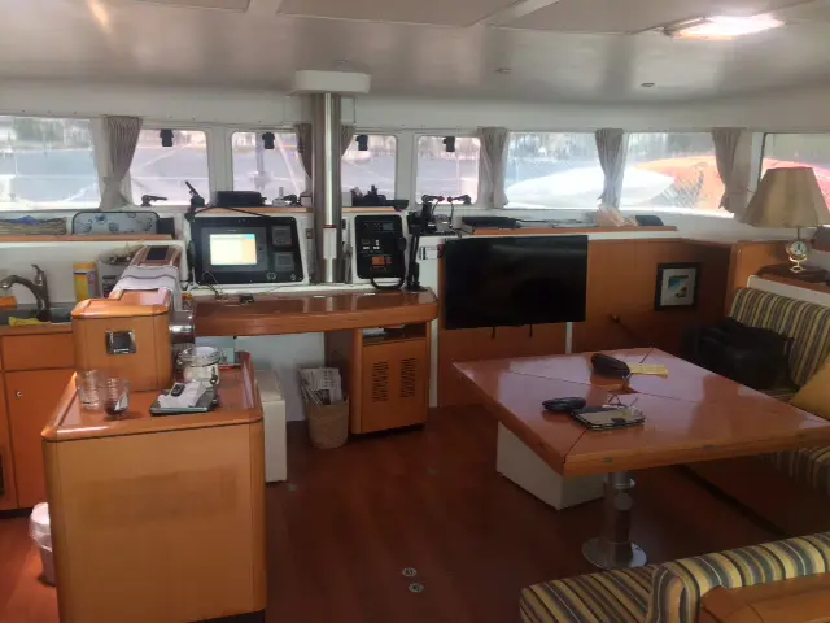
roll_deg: -2.1
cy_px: 312
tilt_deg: -15.4
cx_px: 415
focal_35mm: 29
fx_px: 695
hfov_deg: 61.7
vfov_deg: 48.2
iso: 32
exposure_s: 1/40
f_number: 2.2
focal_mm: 4.15
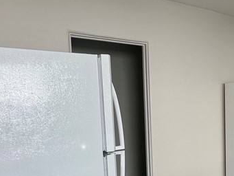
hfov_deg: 39.0
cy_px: 118
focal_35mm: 42
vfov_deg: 34.1
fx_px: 284
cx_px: 240
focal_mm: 2.22
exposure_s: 1/171
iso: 40
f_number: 2.2
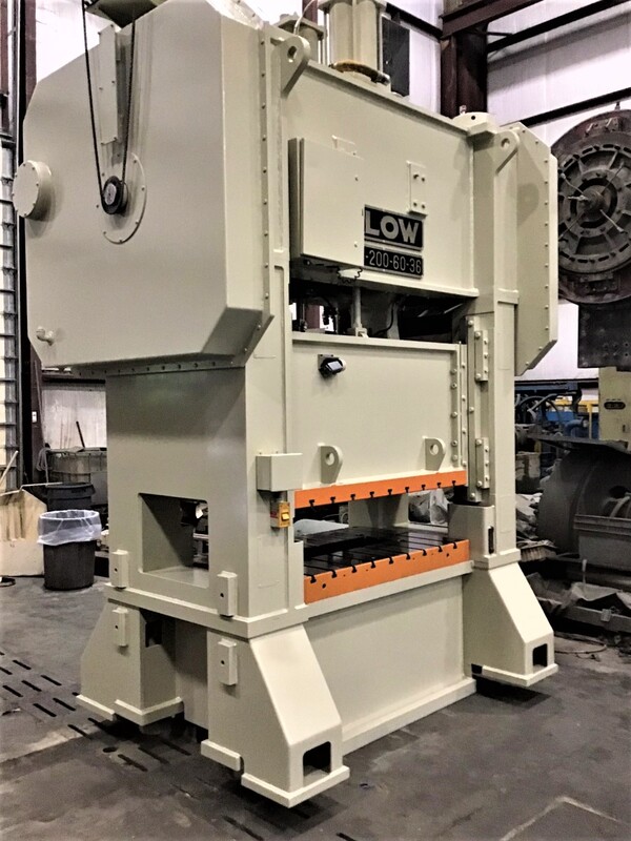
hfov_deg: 45.4
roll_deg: +2.7
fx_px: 753
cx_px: 316
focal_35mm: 31
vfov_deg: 58.4
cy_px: 420
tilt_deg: -0.5
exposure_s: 1/24
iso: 200
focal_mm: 3.3
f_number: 2.4
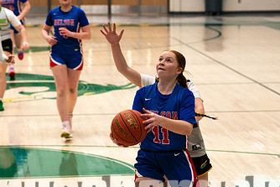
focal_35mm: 142
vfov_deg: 9.7
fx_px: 1105
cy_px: 112
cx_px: 182
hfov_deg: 14.4
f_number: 2.8
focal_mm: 70
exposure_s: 1/1000
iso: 2000
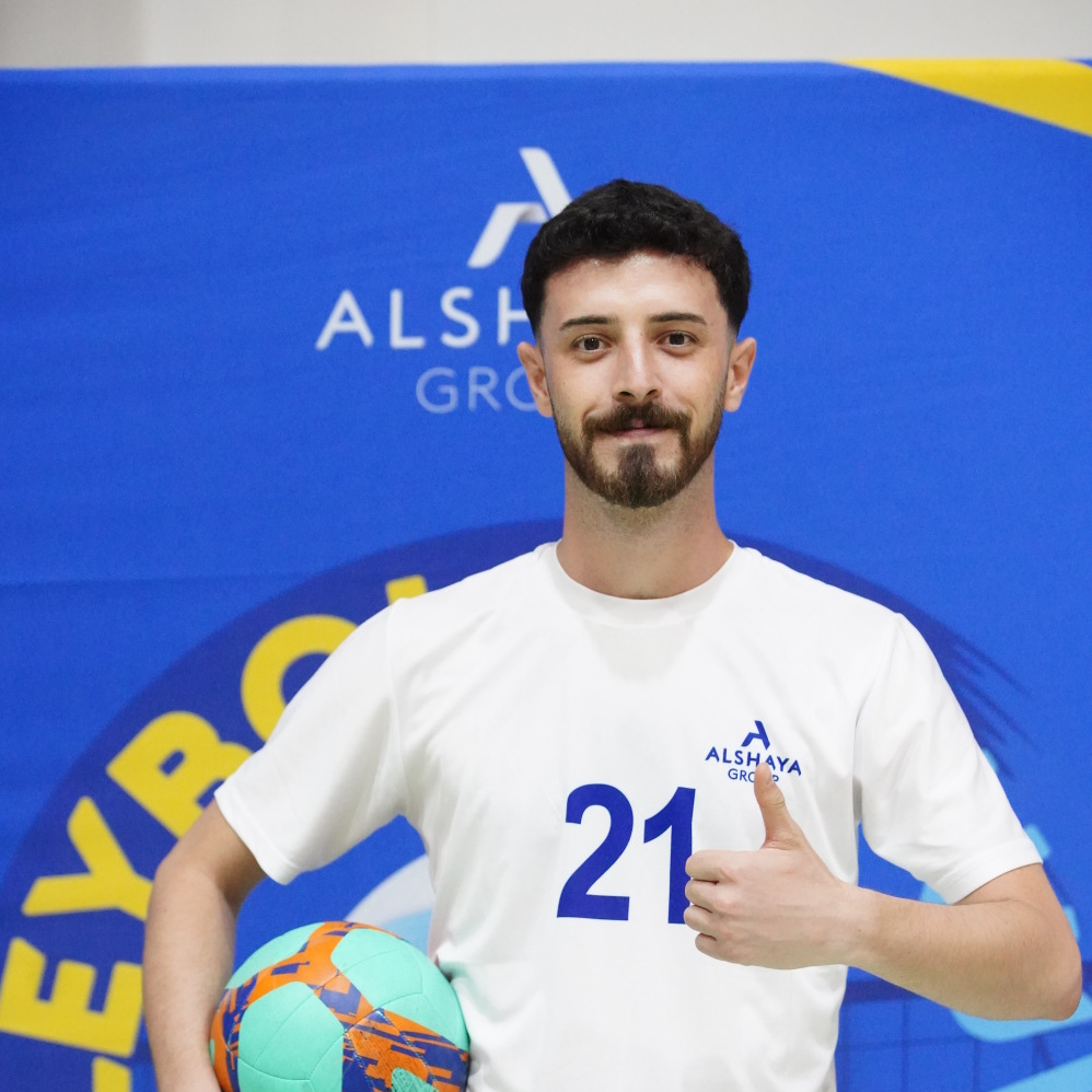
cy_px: 764
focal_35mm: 115
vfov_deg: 15.1
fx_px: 4104
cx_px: 546
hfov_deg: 15.2
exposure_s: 1/1000
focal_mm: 90
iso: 12800
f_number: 3.2
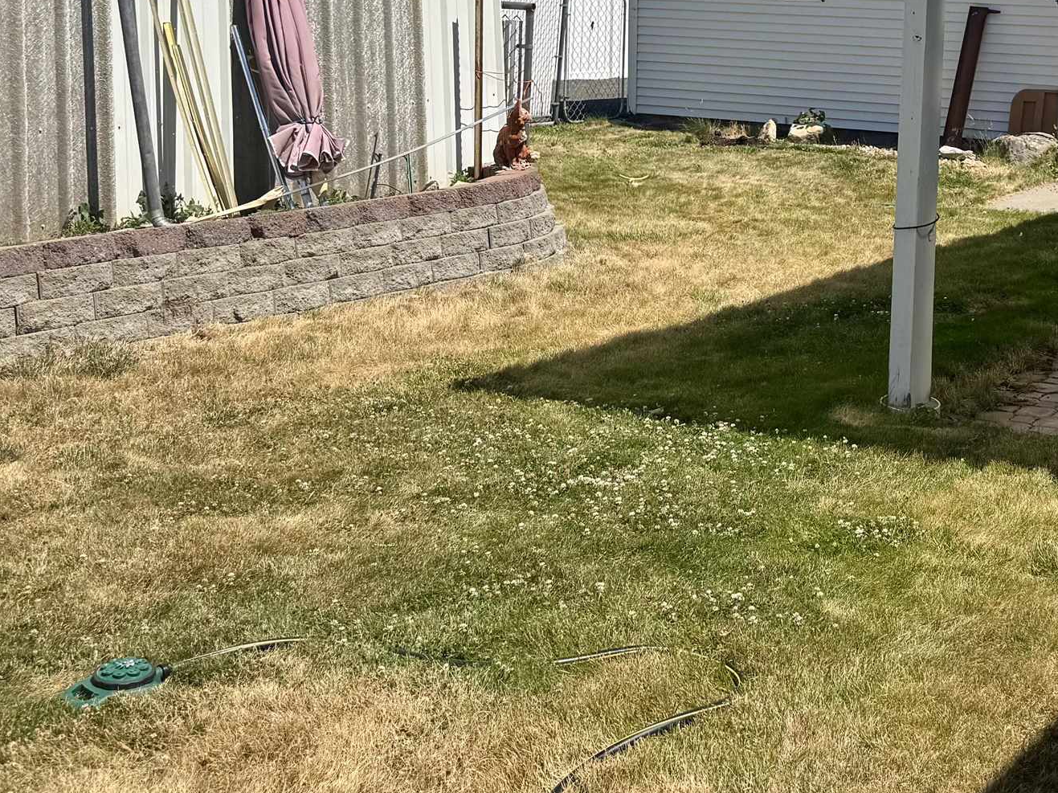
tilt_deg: -4.1
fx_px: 1711
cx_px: 884
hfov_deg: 33.1
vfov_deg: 25.2
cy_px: 54
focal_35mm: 56
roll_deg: -2.1
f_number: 1.78
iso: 80
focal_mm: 6.76
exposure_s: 1/5814
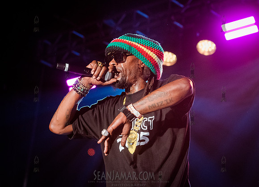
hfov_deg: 15.9
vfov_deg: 11.5
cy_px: 111
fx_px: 927
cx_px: 167
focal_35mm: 126
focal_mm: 100
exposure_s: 1/400
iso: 5000
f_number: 4.5
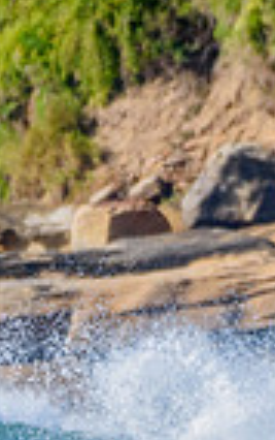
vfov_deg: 0.7
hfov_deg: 0.4
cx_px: 368
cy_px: 507
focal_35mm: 3112
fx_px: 37242
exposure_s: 1/2000
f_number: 5.6
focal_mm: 500
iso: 400
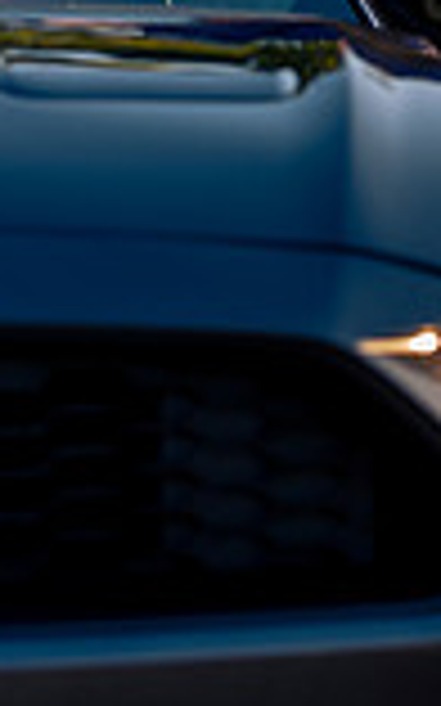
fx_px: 6756
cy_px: 121
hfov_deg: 3.7
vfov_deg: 6.0
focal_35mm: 351
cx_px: 580
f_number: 4
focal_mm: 120
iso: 31
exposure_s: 1/80
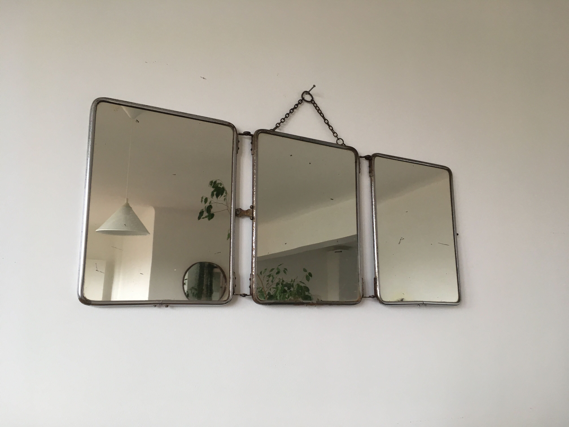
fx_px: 477
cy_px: 214
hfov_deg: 61.7
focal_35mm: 29
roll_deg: -1.6
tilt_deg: +9.2
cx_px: 284
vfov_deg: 48.2
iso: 80
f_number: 2.2
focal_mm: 4.15
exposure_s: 1/33
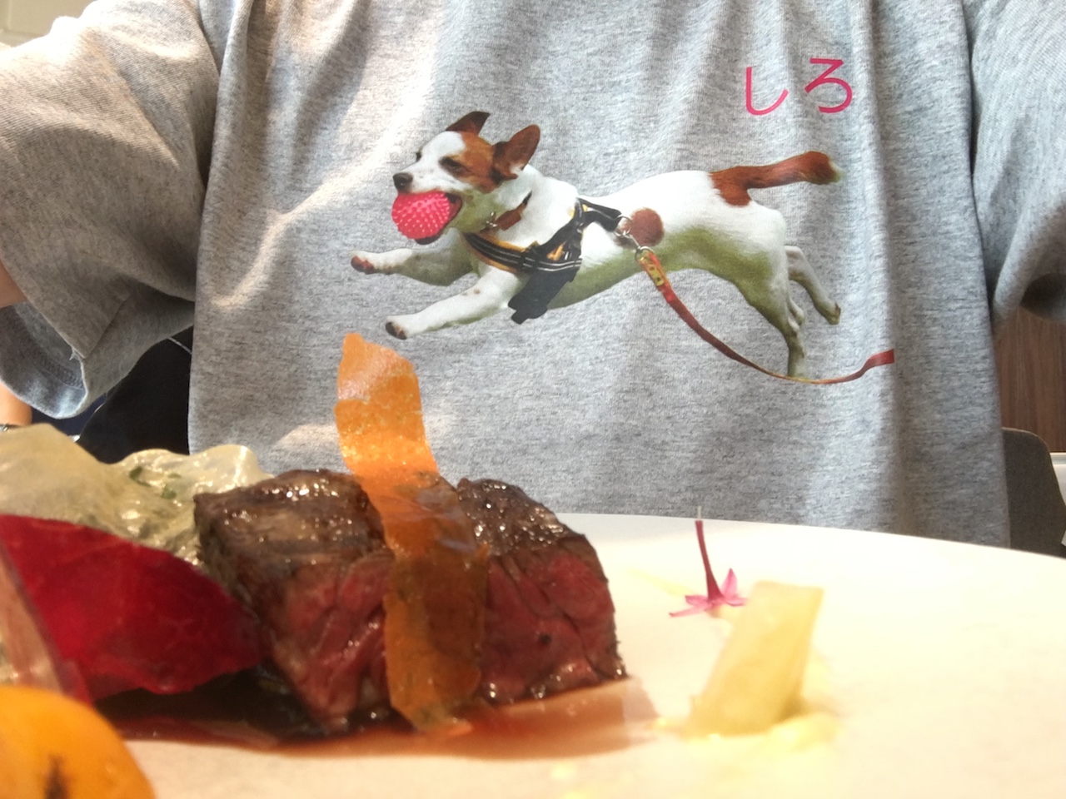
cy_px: 400
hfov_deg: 58.4
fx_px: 955
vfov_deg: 45.4
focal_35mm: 31
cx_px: 533
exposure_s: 1/17
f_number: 2.2
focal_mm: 2.65
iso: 32
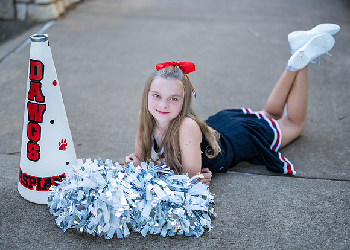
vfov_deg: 24.0
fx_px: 587
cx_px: 165
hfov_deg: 33.2
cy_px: 116
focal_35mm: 59
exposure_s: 1/1250
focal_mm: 50
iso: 200
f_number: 1.2
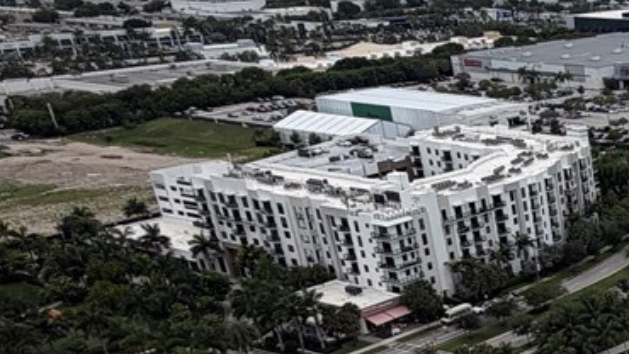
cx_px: 877
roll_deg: -1.0
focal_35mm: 66
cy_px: 551
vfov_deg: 16.4
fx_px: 1101
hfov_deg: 25.8
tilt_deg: -30.3
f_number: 2.2
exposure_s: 1/864
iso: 20
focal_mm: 2.22
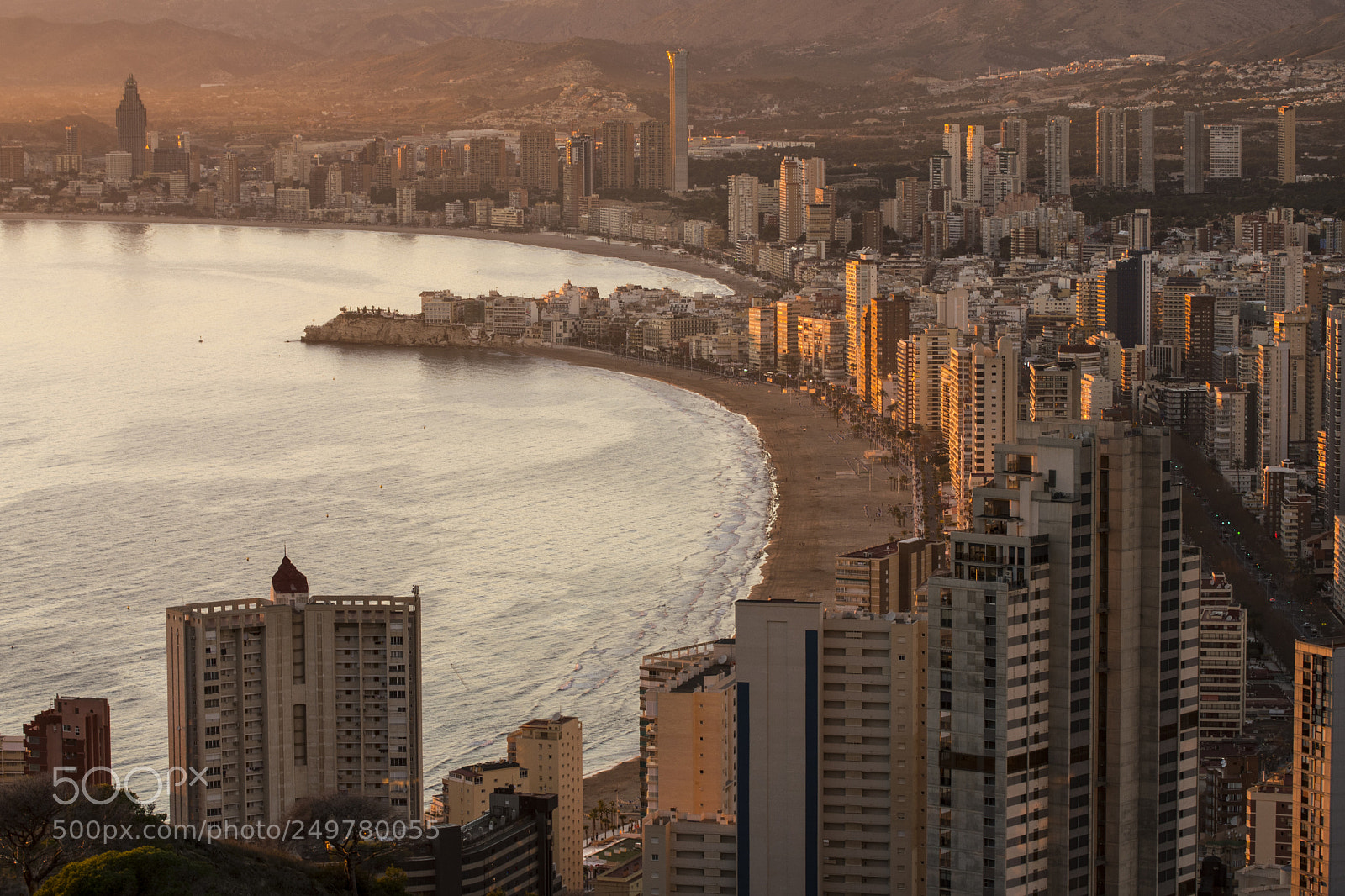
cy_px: 448
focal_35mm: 105
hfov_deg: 19.5
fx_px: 3922
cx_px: 672
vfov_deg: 13.0
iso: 200
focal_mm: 70
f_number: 7.1
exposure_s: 1/80
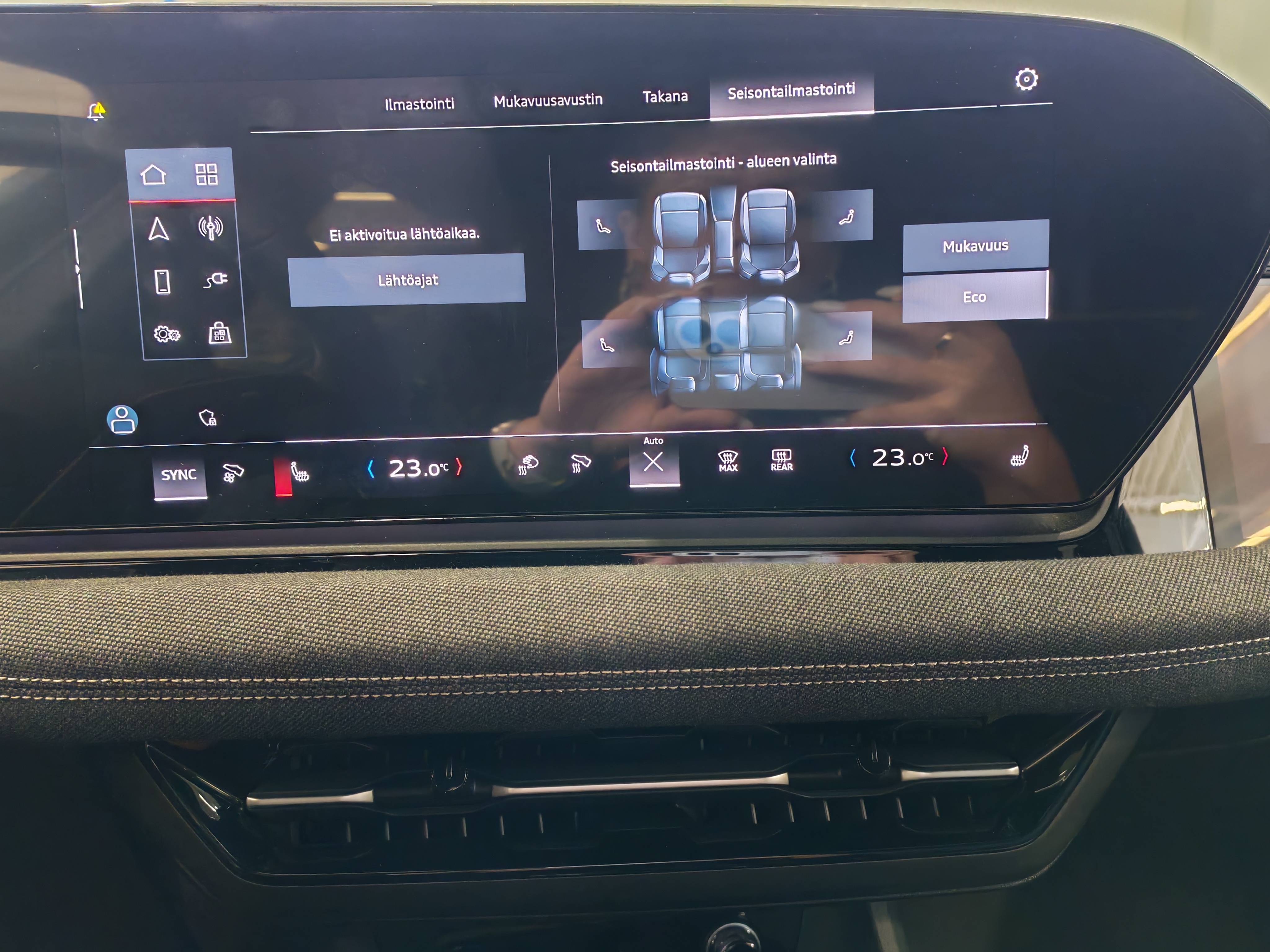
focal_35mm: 31
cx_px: 635
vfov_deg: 45.4
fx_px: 1137
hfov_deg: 58.4
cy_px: 476
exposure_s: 1/50
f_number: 1.9
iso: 1087
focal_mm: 6.12
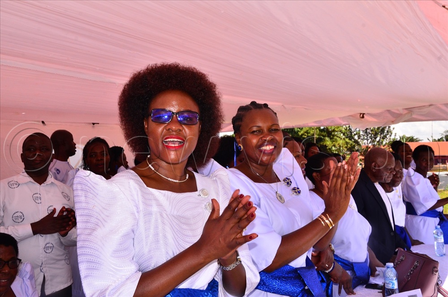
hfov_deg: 53.2
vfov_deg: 36.7
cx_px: 224
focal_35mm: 36
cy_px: 148
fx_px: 447
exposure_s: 1/250
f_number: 13
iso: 500
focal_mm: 24
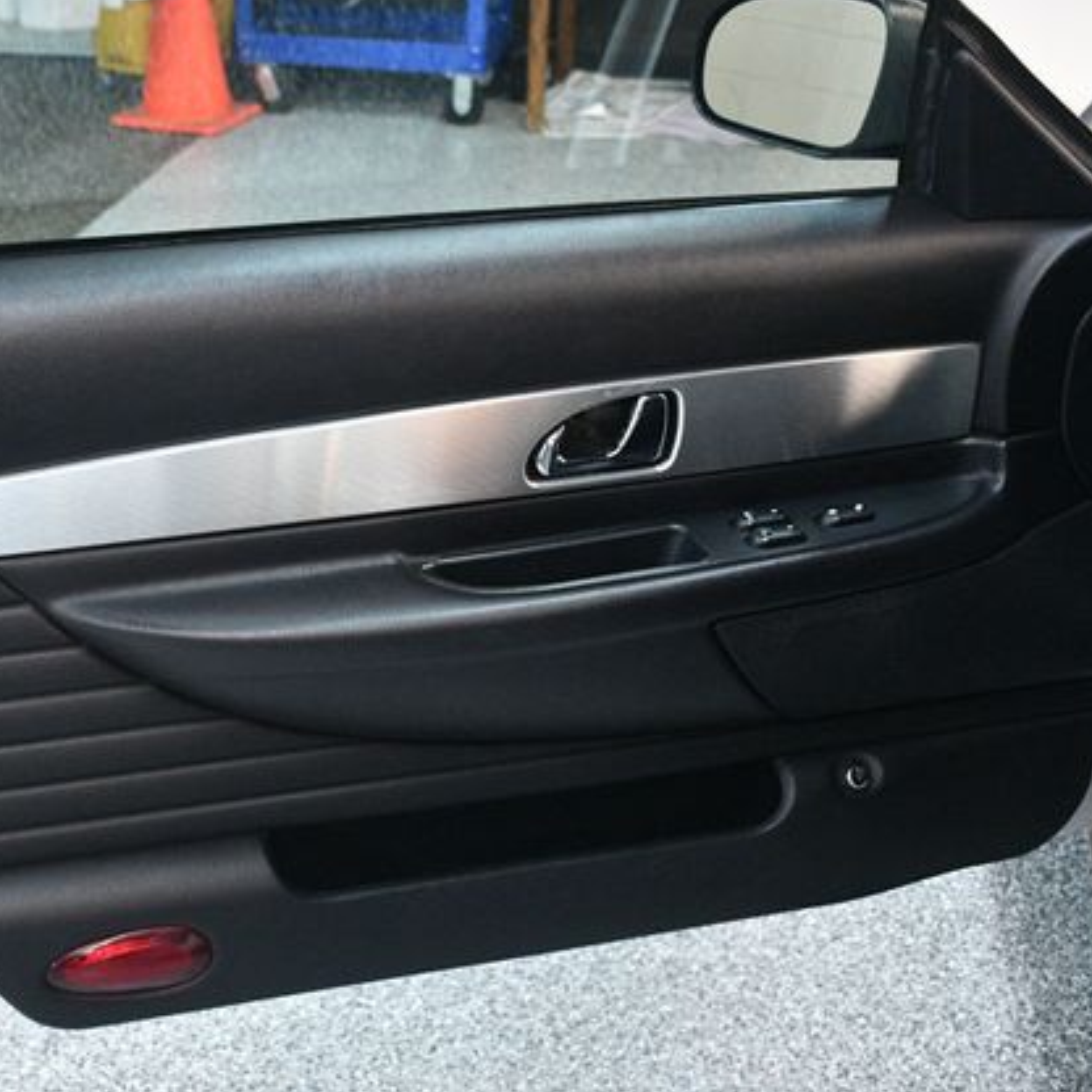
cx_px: 360
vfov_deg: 36.1
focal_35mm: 47
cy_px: 538
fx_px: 1677
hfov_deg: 35.7
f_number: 3.8
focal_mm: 24
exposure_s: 1/100
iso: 3200
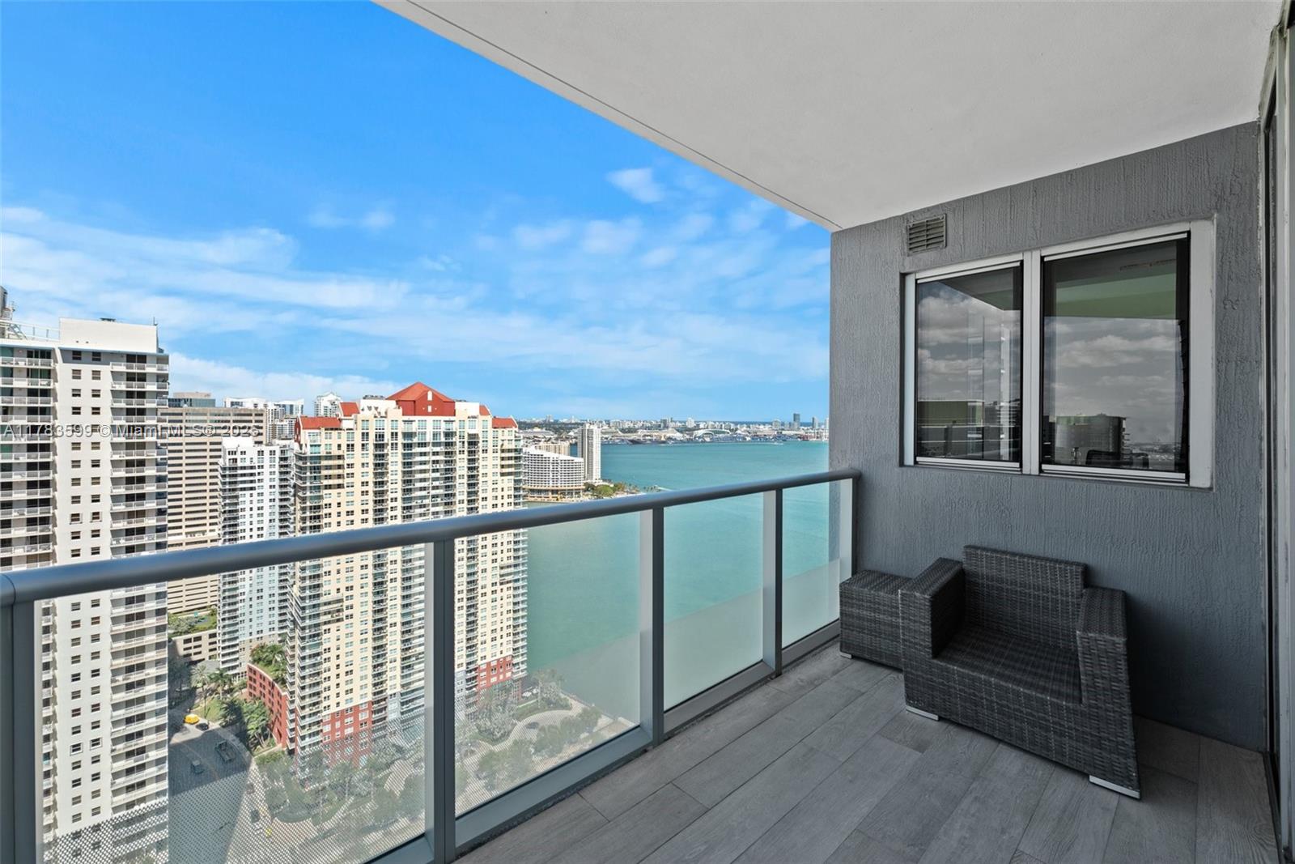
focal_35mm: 14
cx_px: 648
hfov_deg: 104.2
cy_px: 432
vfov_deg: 81.2
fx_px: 504
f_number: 8
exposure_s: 1/400
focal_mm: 14
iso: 200
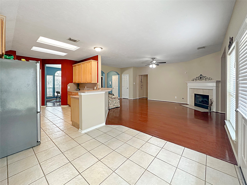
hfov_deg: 102.1
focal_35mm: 14
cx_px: 124
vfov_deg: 85.7
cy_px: 92
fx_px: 100
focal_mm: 2.22
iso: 320
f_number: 2.2
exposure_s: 1/120
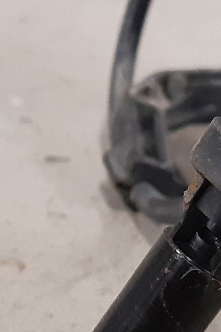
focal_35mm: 74
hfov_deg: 18.4
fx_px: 681
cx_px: 145
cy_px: 267
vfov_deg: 26.8
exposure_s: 1/50
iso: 250
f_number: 1.7
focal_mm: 3.93
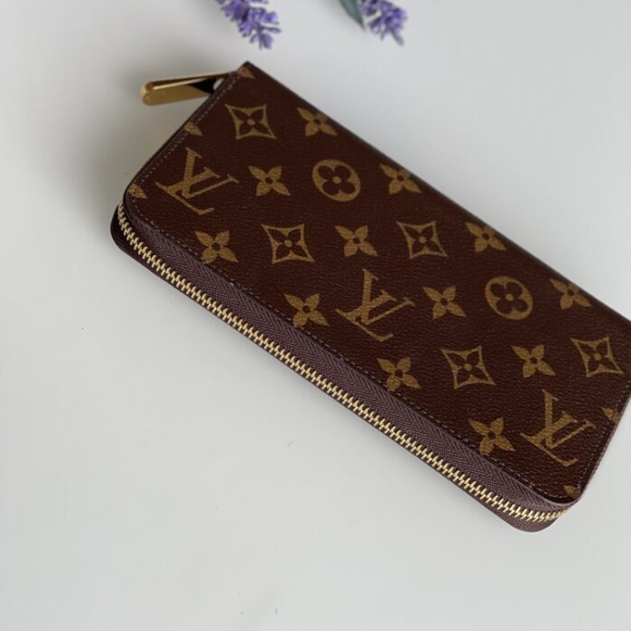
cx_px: 316
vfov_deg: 22.7
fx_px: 1567
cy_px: 263
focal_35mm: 76
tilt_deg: -46.7
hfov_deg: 22.8
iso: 100
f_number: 2.2
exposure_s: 1/121
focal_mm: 7.5
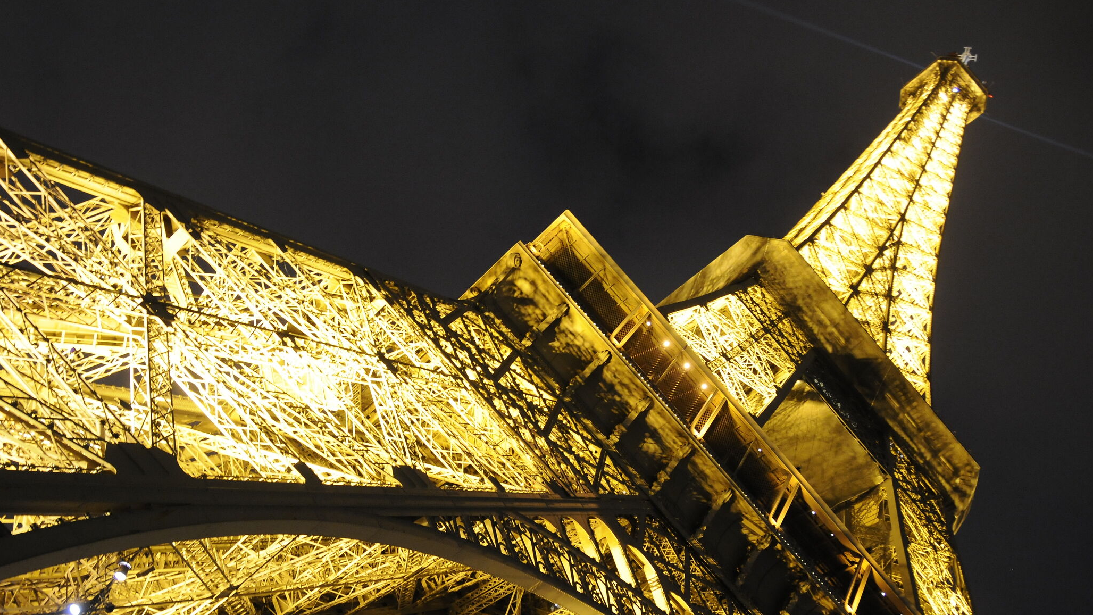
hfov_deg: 59.2
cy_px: 392
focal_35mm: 33
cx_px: 469
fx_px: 956
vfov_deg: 35.4
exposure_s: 1/10
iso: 1000
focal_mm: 18
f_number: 3.5
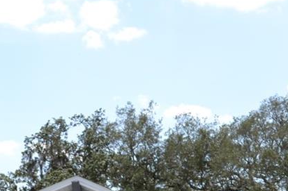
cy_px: 305
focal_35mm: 128
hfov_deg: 16.0
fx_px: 1024
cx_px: 99
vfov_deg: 10.3
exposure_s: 1/200
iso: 100
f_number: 7.1
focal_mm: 22
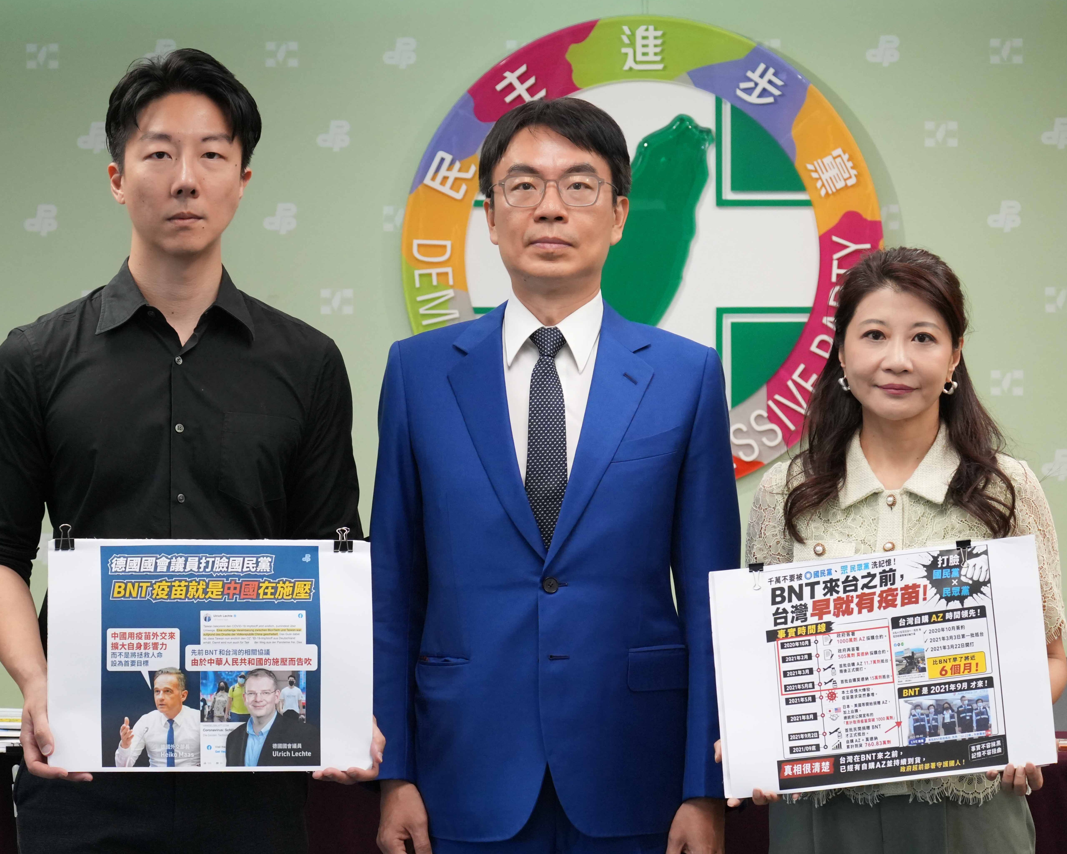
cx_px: 512
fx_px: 4565
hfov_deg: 13.3
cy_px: 425
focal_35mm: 145
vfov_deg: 10.7
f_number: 6.3
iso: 2500
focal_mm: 85
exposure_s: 1/160
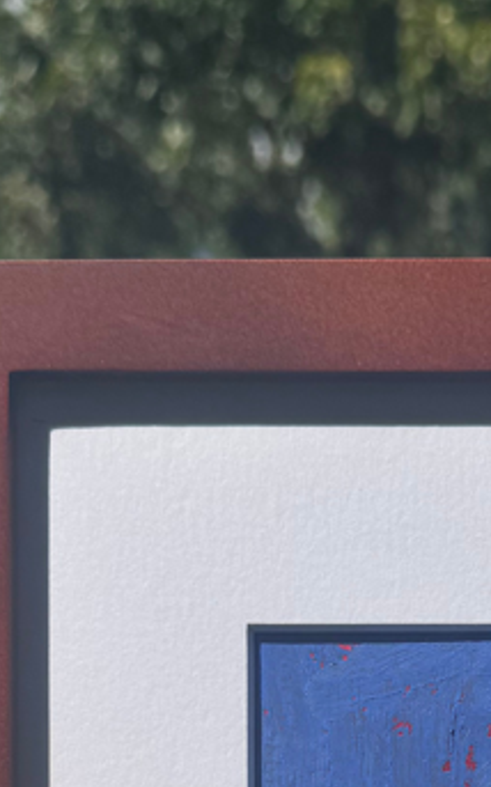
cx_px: 512
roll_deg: +1.3
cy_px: 1065
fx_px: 1908
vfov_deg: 20.9
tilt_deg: +5.2
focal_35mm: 89
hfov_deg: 14.4
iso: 80
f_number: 1.78
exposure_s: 1/7937
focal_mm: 6.76
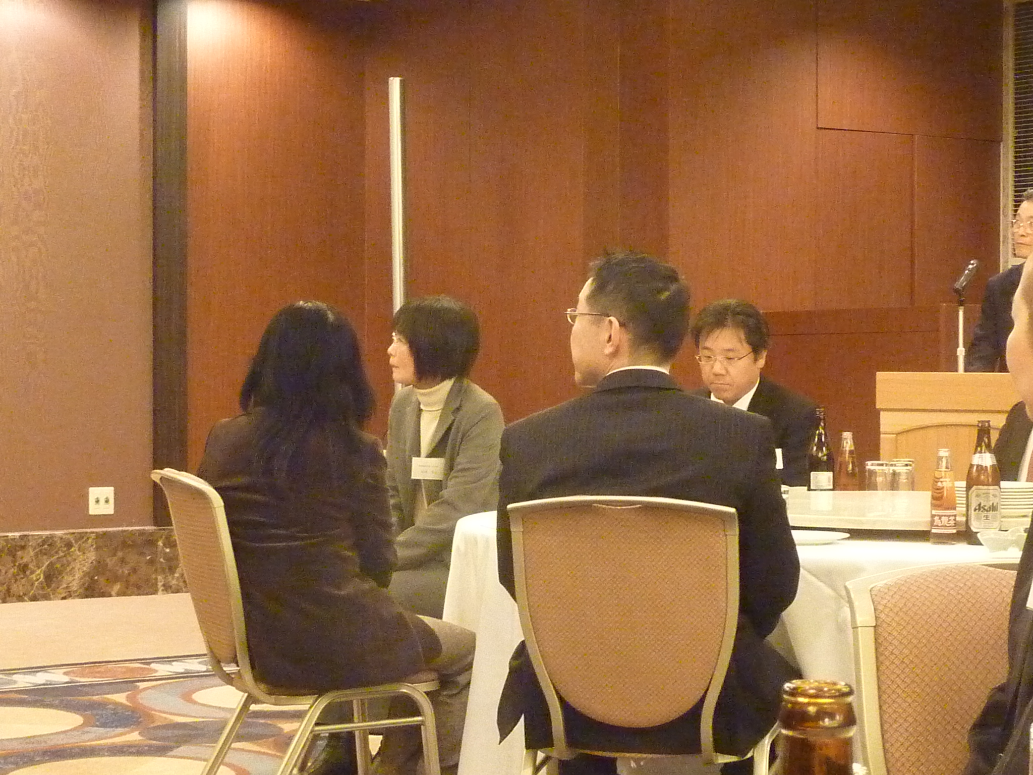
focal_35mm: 76
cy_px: 388
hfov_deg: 25.7
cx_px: 516
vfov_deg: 19.4
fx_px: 2268
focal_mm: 6.9
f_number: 3.7
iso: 800
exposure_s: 1/20
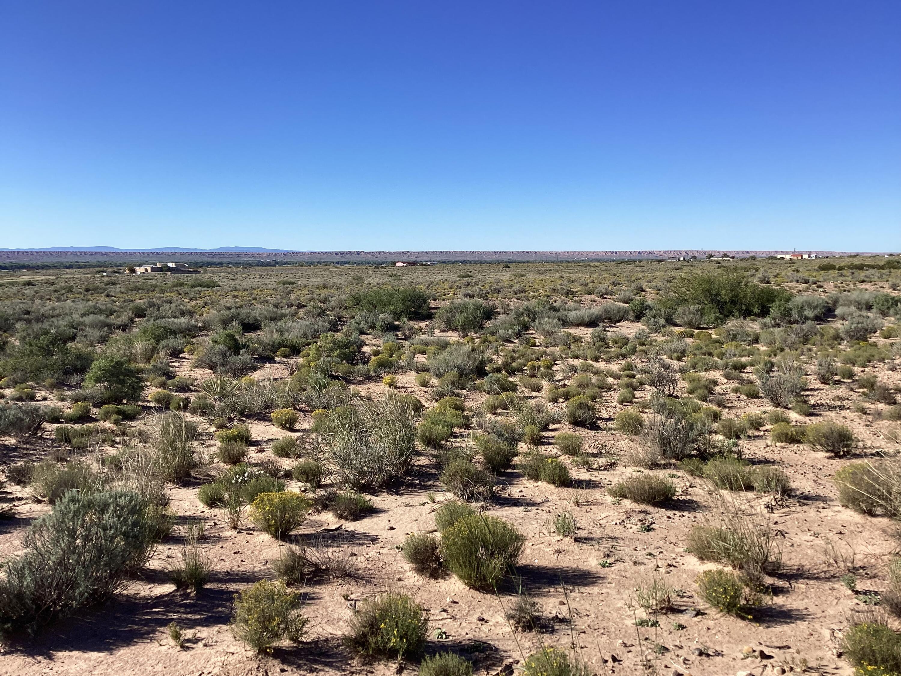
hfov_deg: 58.4
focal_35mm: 31
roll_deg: -1.3
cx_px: 450
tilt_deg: -7.6
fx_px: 807
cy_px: 338
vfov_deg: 45.4
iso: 25
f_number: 2.4
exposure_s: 1/1567
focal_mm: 3.3
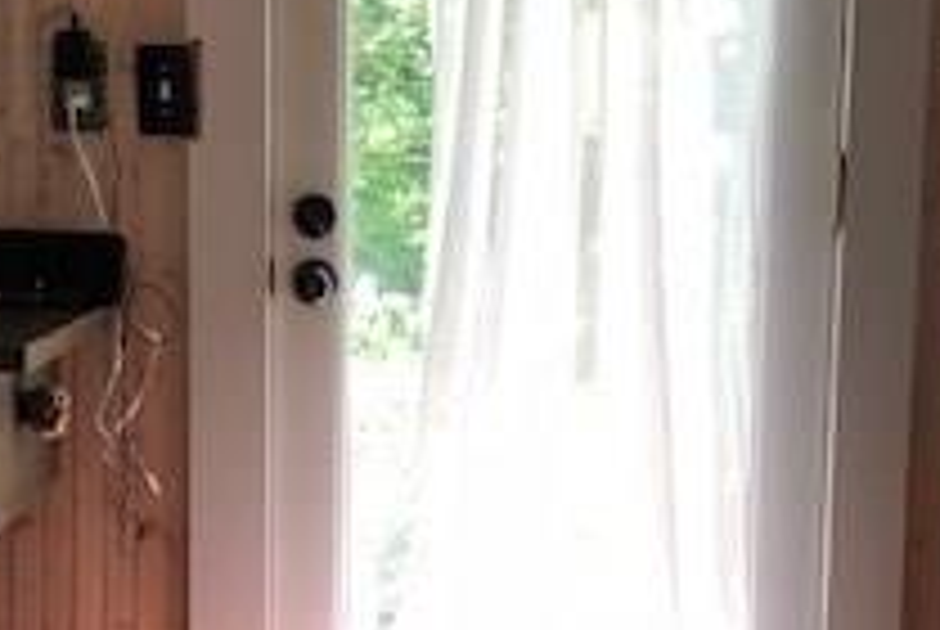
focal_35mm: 89
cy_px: 432
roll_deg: -1.1
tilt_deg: -9.6
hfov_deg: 22.8
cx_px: 576
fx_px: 2327
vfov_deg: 15.4
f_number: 1.8
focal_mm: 3.99
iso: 25
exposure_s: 1/30
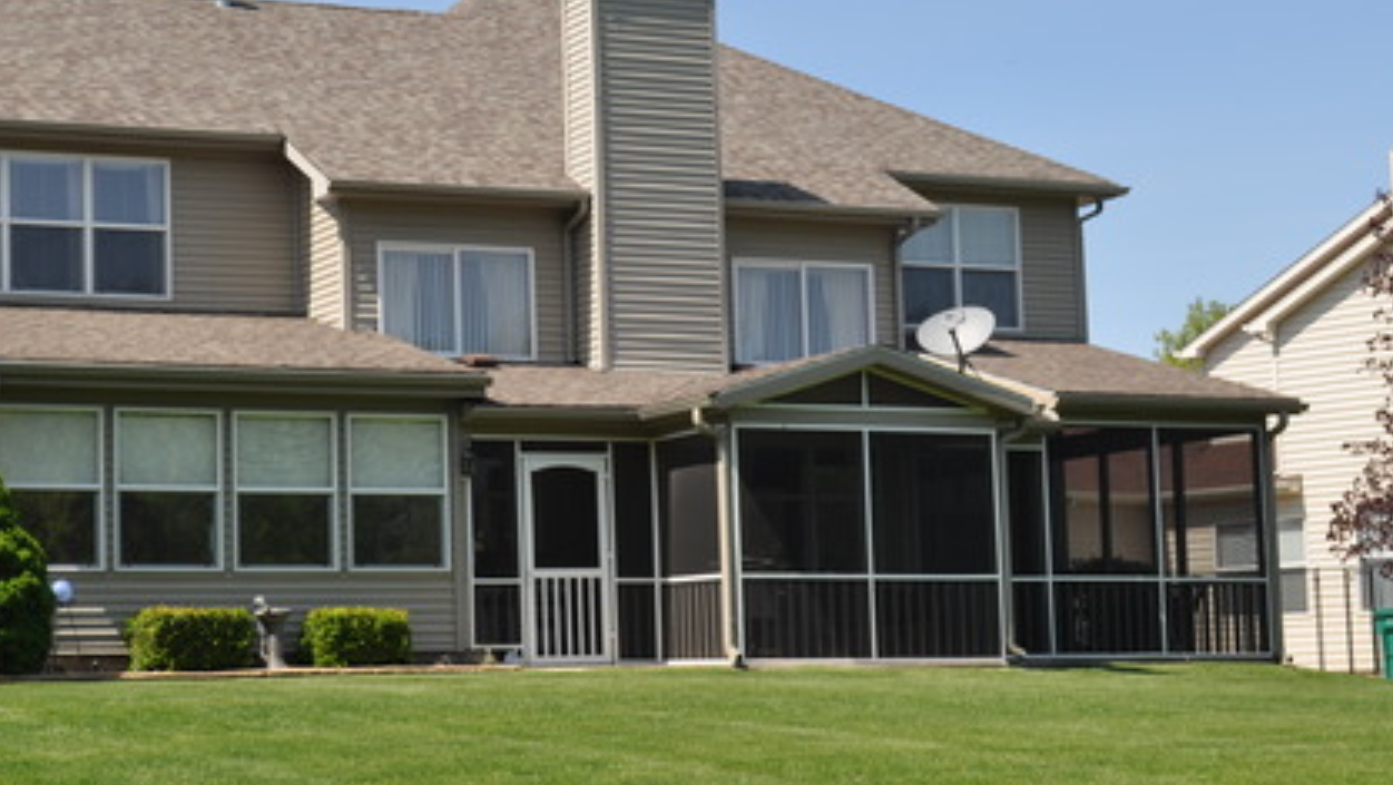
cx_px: 381
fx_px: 2845
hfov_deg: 27.2
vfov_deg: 15.7
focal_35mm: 77
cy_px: 423
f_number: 9
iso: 200
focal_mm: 32
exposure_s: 1/320
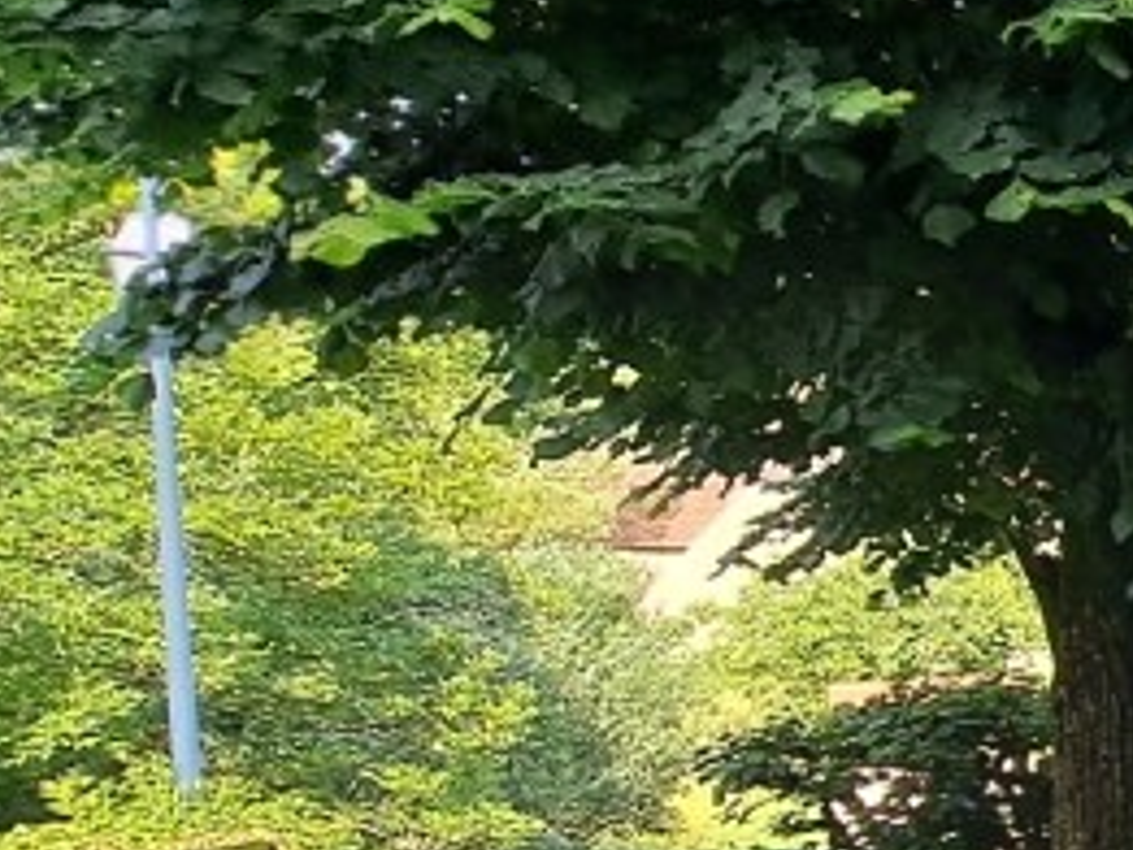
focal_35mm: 51
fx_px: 1670
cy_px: 555
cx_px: 2114
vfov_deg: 28.4
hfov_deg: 21.3
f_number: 2.2
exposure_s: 1/450
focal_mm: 1.74
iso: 50
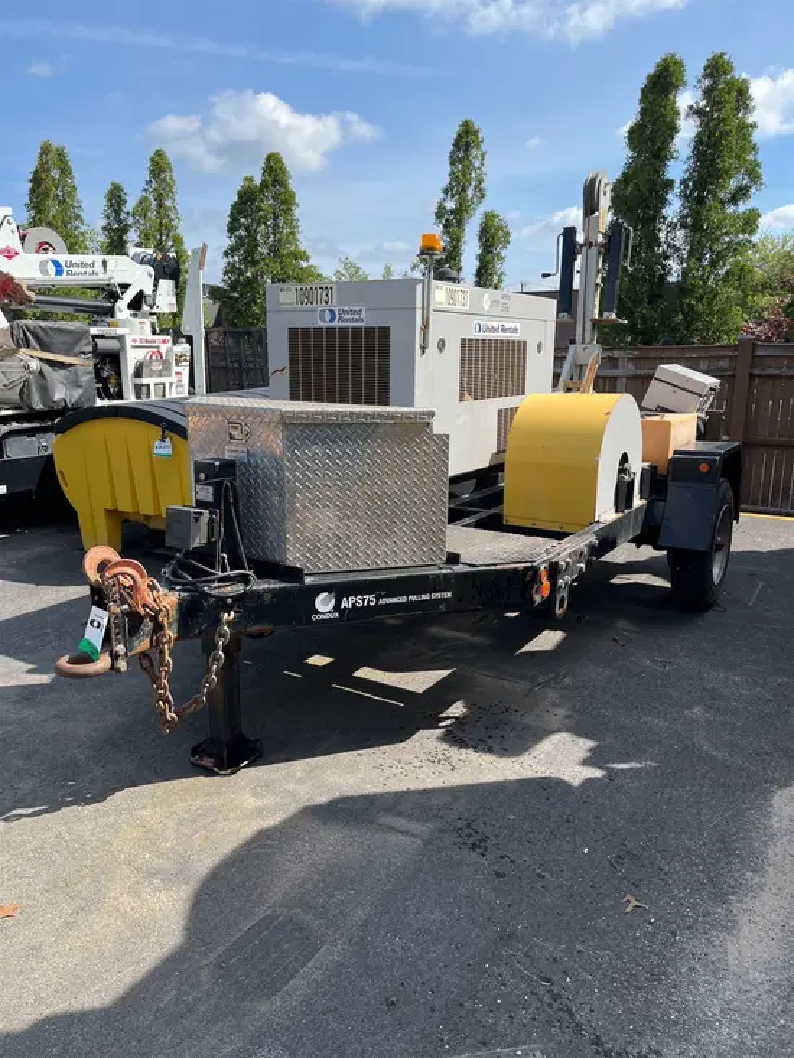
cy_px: 529
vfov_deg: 67.3
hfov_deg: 53.1
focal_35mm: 26
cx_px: 397
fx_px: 795
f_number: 1.6
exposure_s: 1/2463
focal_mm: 5.1
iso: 50
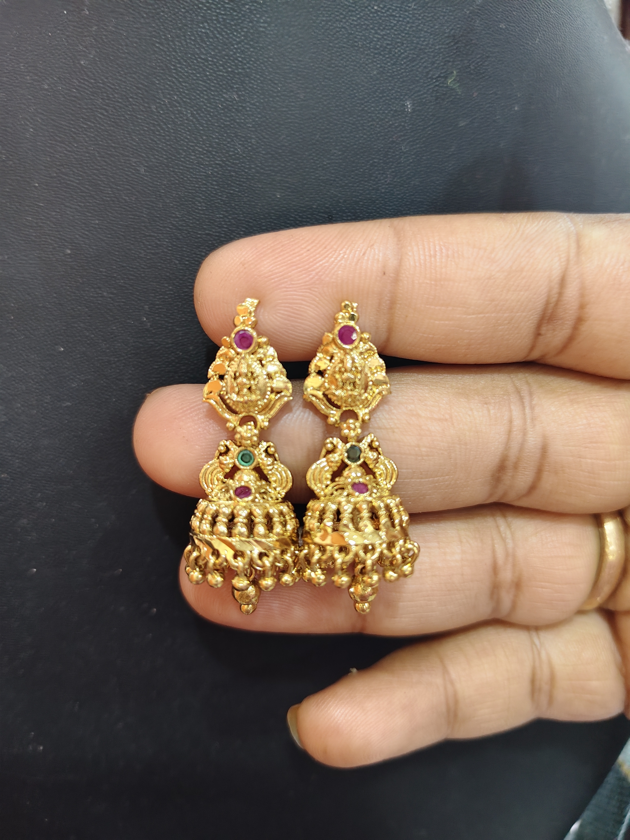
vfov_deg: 73.9
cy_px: 420
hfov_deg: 58.9
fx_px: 558
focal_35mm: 23
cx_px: 315
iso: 807
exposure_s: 1/50
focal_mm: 5.56
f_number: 1.88
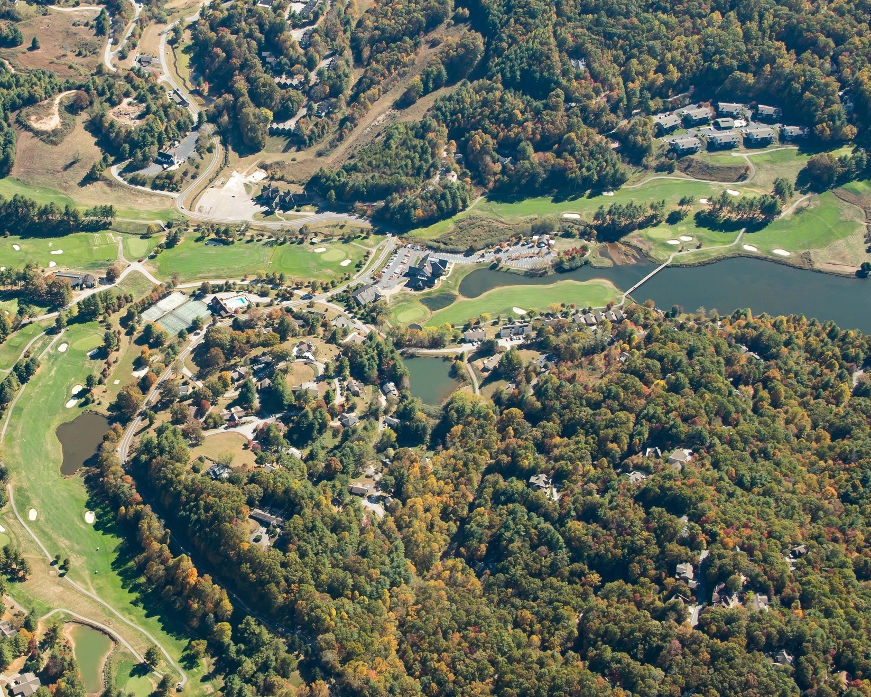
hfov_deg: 26.8
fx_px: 1805
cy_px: 327
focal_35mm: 70
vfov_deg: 21.9
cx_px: 212
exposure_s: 1/250
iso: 450
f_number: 9
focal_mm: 40
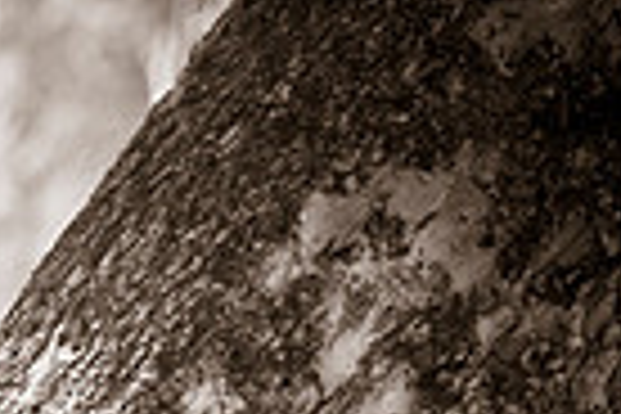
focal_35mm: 421
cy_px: 830
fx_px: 7262
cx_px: -675
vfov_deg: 3.2
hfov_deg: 4.8
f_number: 8
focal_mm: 100
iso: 800
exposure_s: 1/320
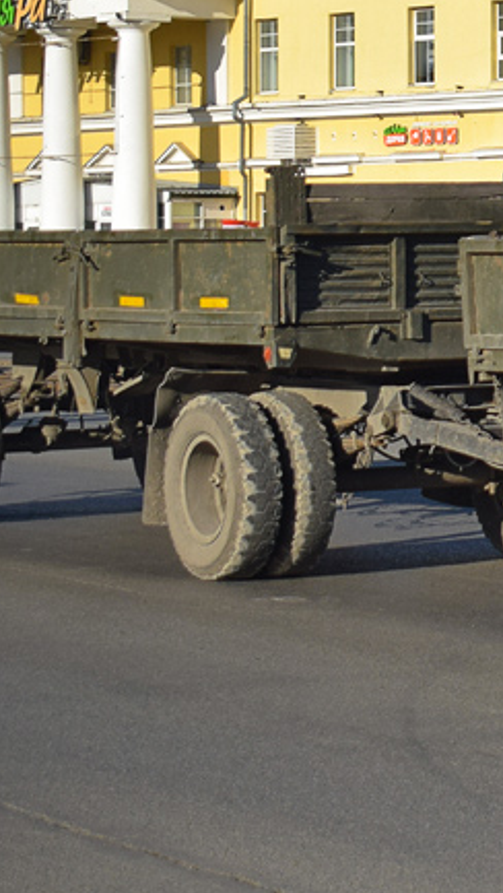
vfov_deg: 14.5
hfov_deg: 7.8
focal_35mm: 148
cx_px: 1022
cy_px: 208
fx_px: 3504
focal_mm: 34
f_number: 8
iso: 200
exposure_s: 1/1600
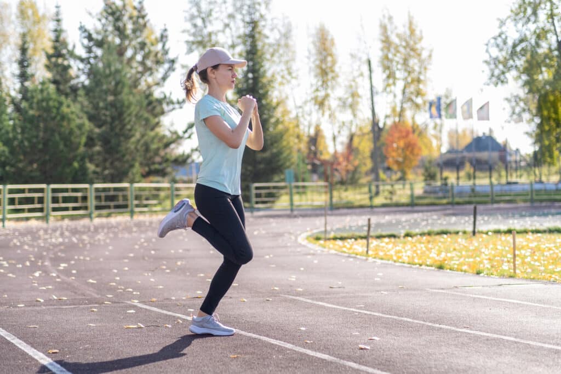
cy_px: 187
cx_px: 280
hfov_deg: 24.2
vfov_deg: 16.3
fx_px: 1309
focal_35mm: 84
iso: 100
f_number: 1.8
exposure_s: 1/2000
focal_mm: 56
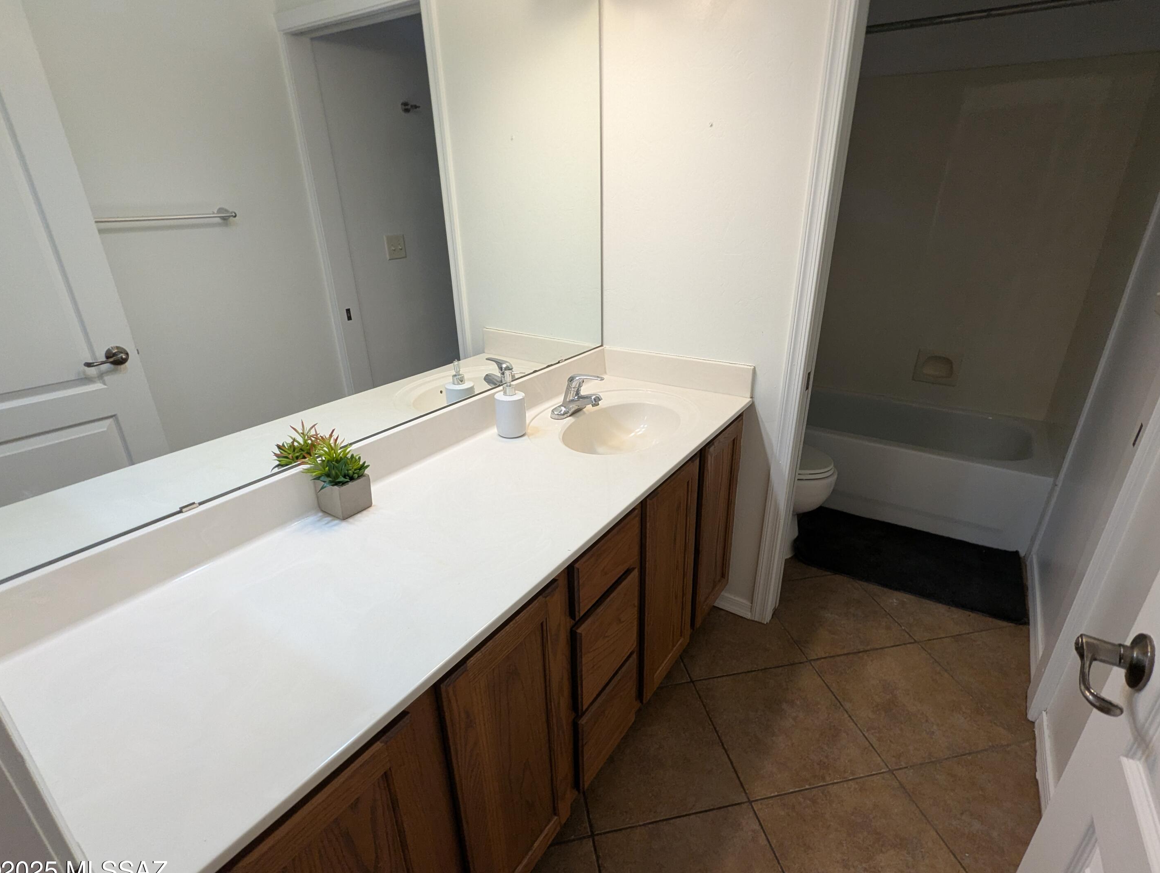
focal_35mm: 17
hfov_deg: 90.9
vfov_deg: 74.8
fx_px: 570
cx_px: 595
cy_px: 449
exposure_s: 1/60
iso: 102
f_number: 2.2
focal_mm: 2.35
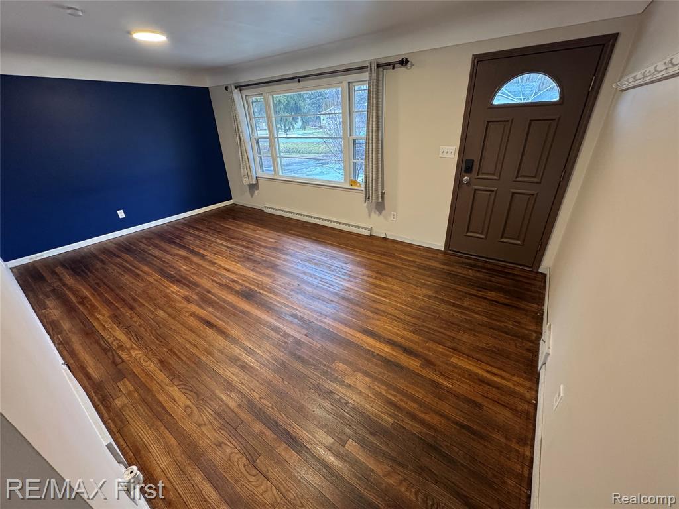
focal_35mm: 14
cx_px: 340
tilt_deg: -27.2
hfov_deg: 102.1
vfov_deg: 85.7
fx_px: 275
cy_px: 254
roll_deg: +2.1
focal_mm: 2.22
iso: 250
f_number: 2.2
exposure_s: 1/60
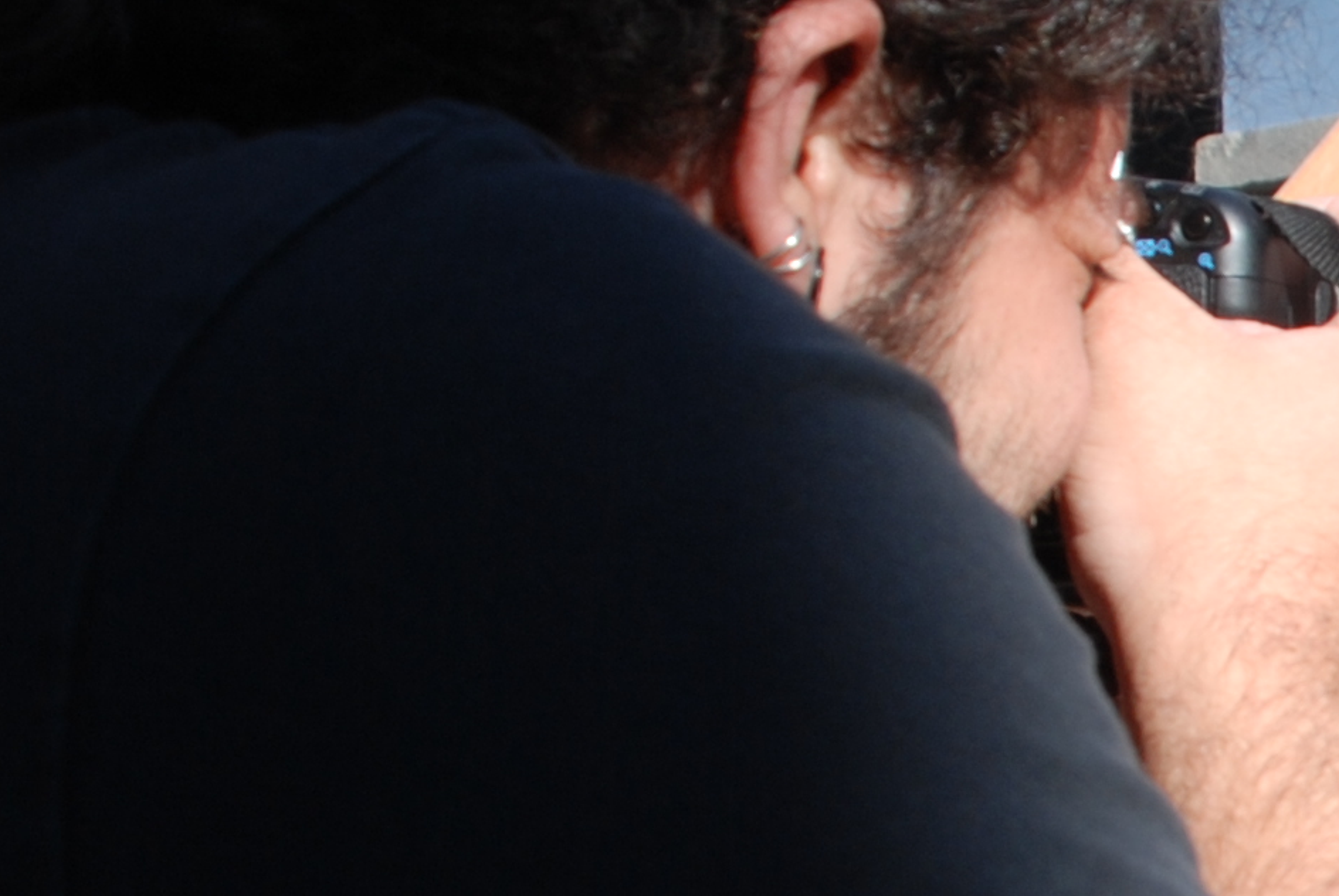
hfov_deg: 15.2
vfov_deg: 11.1
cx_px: 2072
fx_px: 4581
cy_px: 919
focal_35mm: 123
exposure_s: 1/160
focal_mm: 20
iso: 100
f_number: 6.3
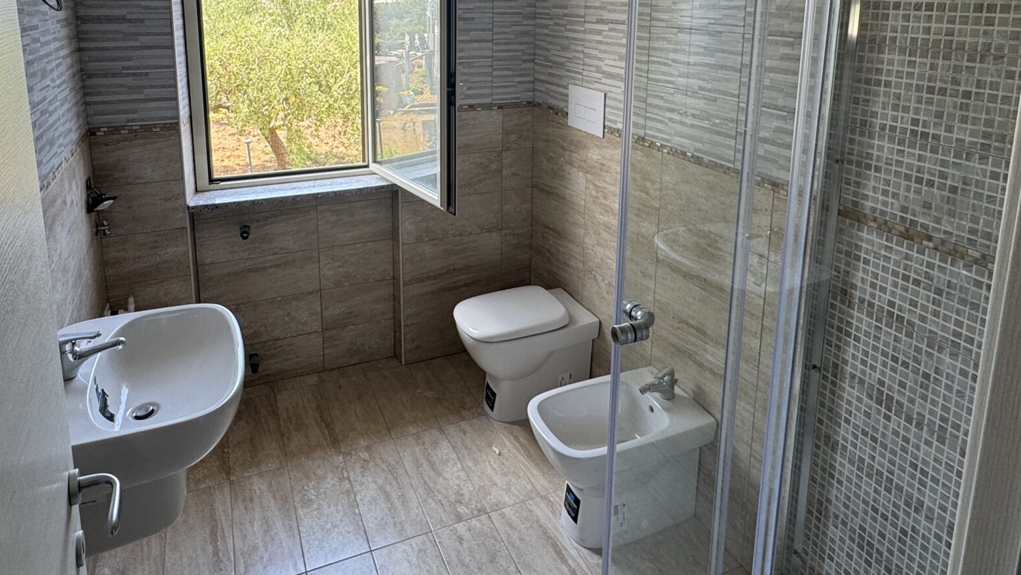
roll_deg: +0.3
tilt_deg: -10.3
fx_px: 677
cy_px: 114
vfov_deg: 43.8
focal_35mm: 25
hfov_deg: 74.0
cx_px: 499
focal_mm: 2.22
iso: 40
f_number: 2.2
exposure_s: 1/106
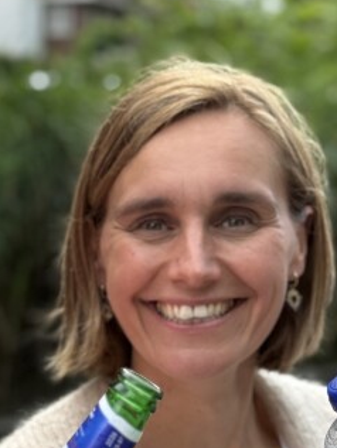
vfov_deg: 15.1
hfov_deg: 11.4
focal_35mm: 129
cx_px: 42
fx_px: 1673
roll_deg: +0.1
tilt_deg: -8.5
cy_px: 415
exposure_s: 1/1353
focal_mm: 6.76
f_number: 1.78
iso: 64
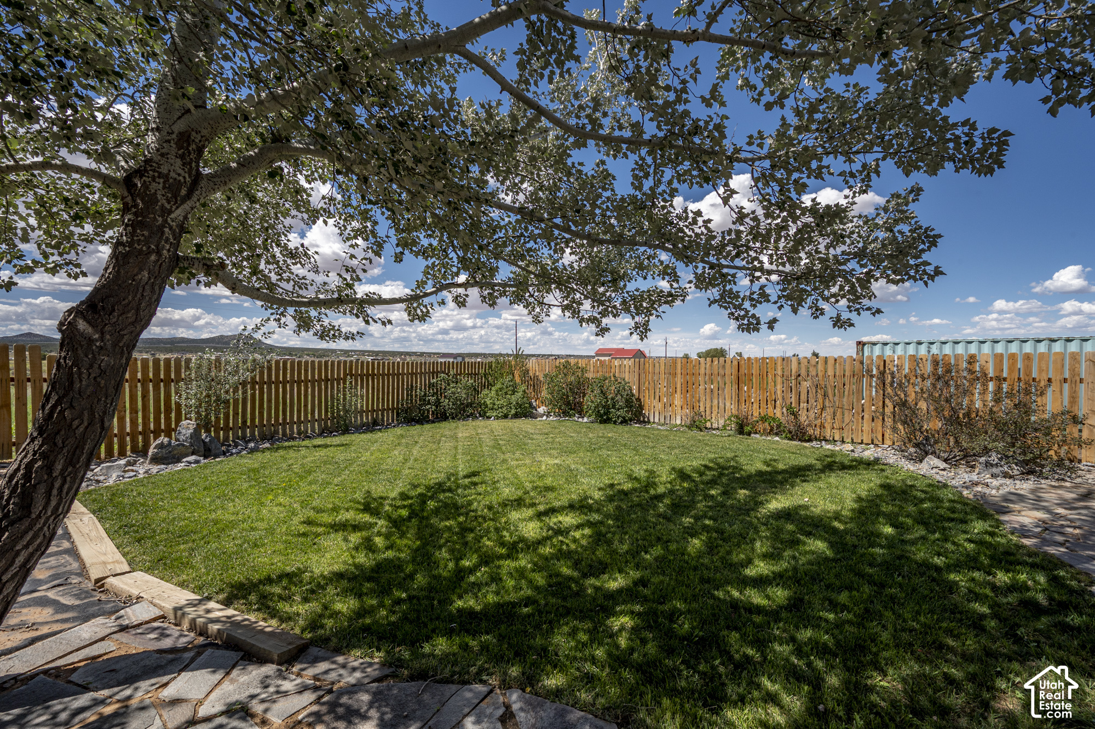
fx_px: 471
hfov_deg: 98.6
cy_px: 364
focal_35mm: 16
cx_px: 548
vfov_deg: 75.5
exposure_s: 1/320
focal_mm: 15.5
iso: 250
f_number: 13
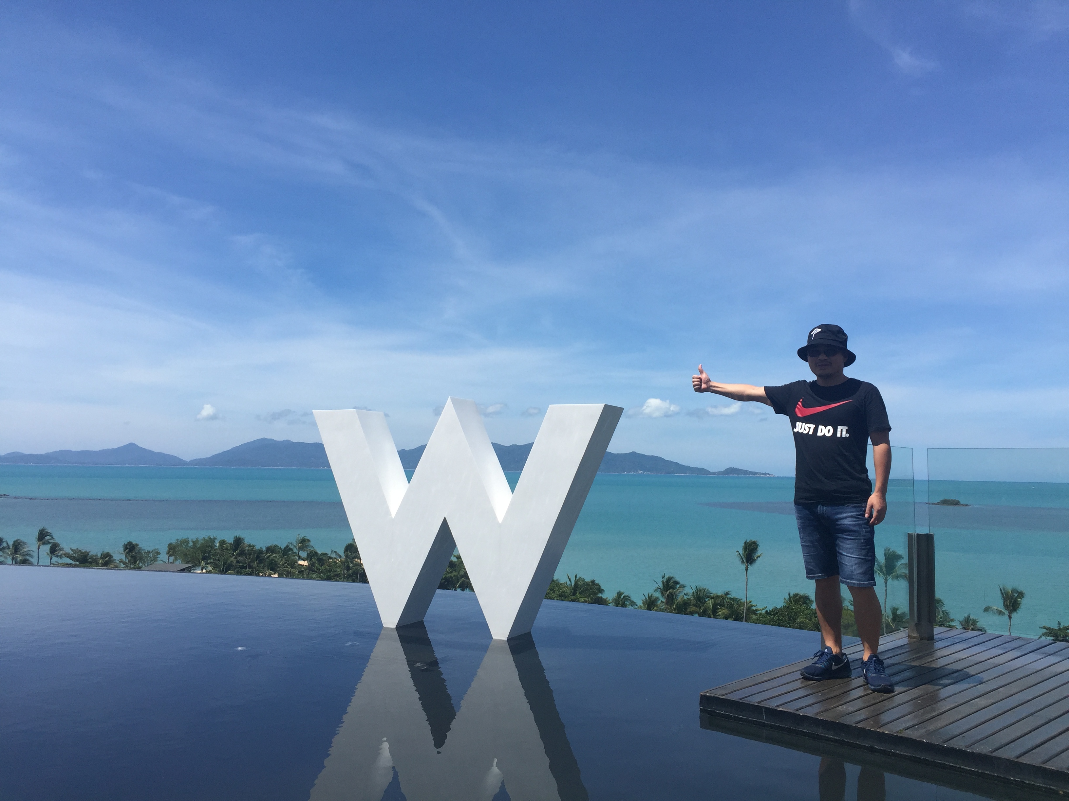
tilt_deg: +5.0
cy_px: 400
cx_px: 534
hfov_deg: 61.7
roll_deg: -2.7
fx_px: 896
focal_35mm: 29
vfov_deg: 48.2
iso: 32
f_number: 2.2
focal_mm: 4.15
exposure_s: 1/3049
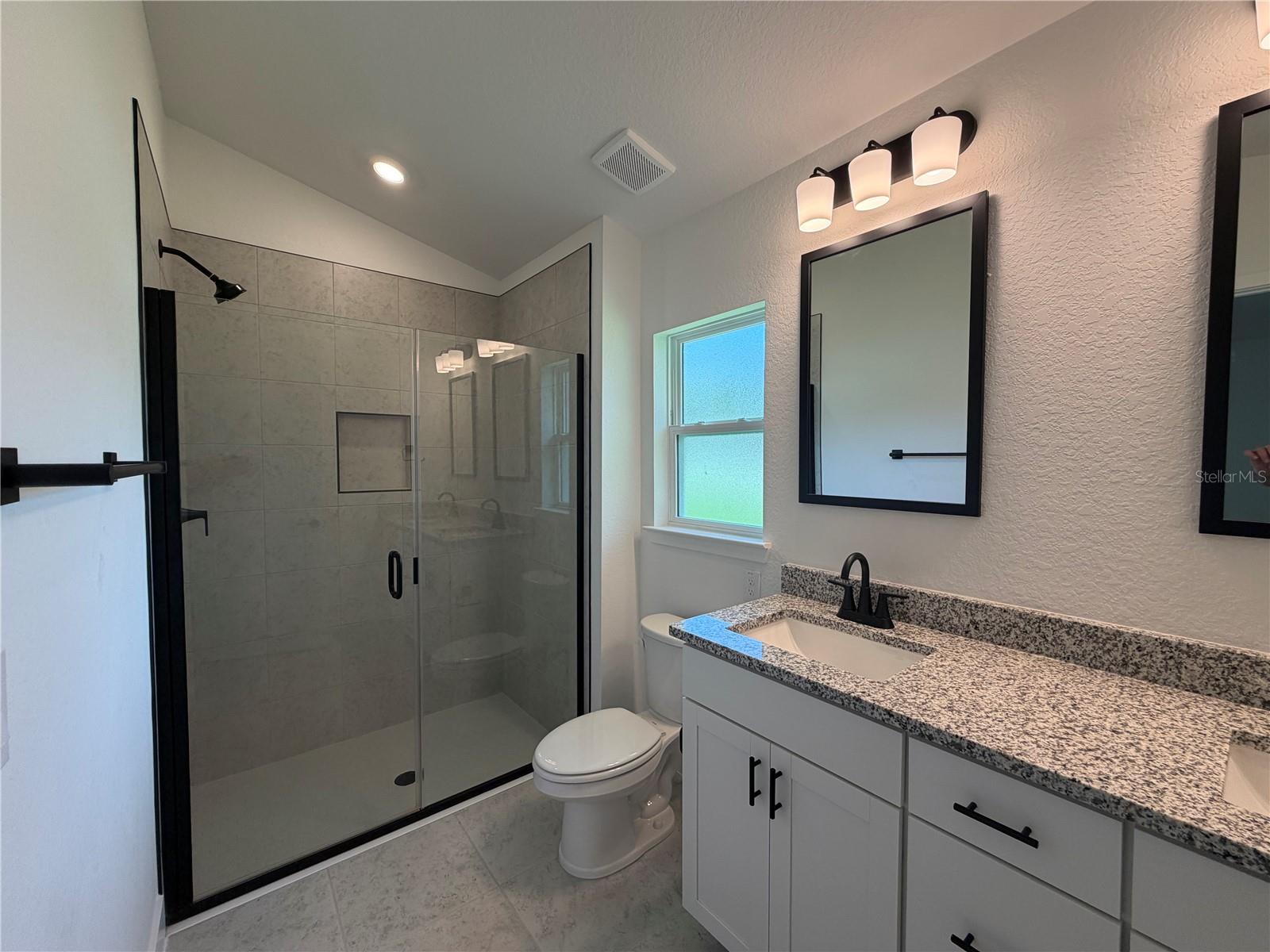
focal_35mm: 14
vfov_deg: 85.7
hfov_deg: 102.1
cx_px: 635
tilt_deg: -1.6
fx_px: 514
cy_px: 476
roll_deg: +0.8
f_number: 2.2
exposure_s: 1/120
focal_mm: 2.22
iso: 100
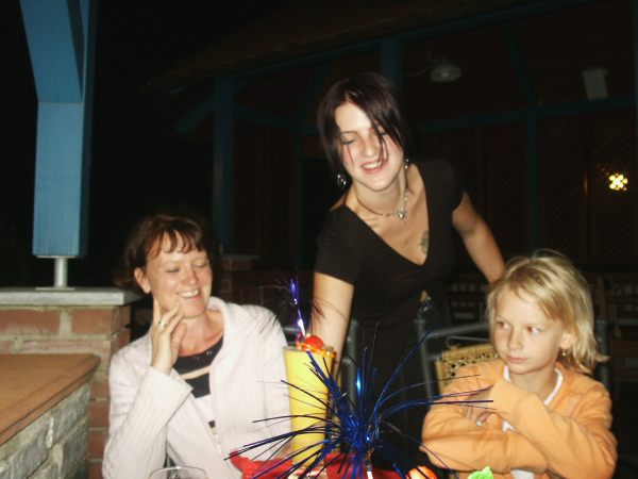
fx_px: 645
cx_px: 319
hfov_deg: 52.6
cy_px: 240
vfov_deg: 40.7
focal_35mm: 35
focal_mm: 7.18
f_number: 3
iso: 200
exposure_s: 1/45
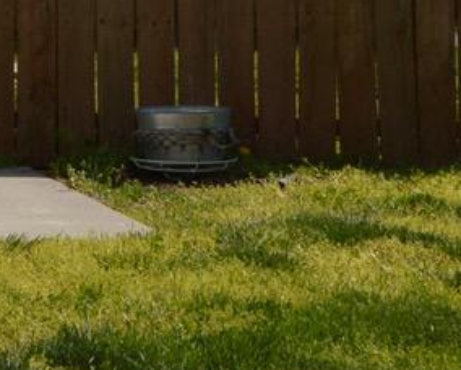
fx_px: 3320
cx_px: -357
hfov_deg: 7.7
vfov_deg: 6.2
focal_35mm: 243
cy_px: -403
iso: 100
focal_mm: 24
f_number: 9
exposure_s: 1/320
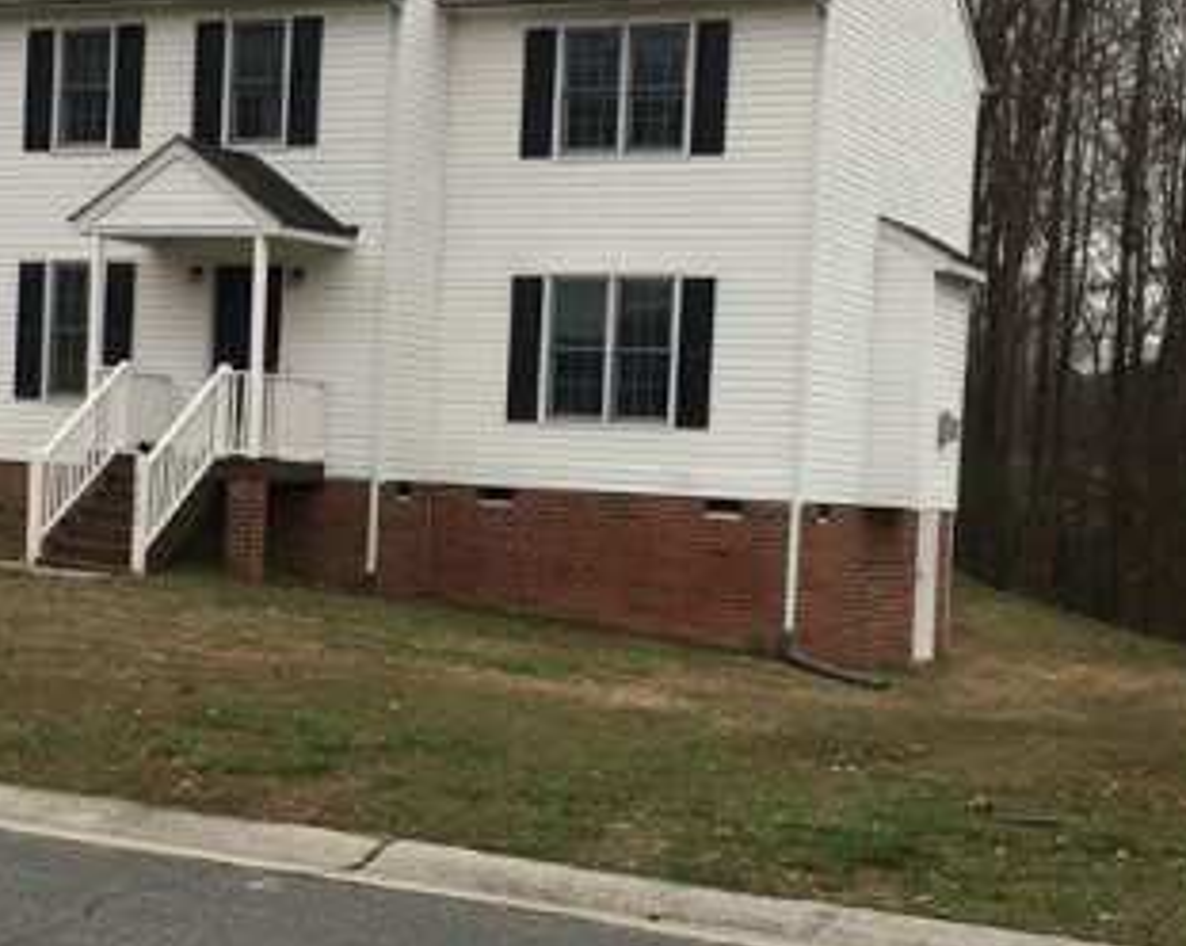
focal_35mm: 70
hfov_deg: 26.9
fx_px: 2454
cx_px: 324
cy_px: 587
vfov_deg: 21.8
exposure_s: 1/390
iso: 25
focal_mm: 4.15
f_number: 2.2
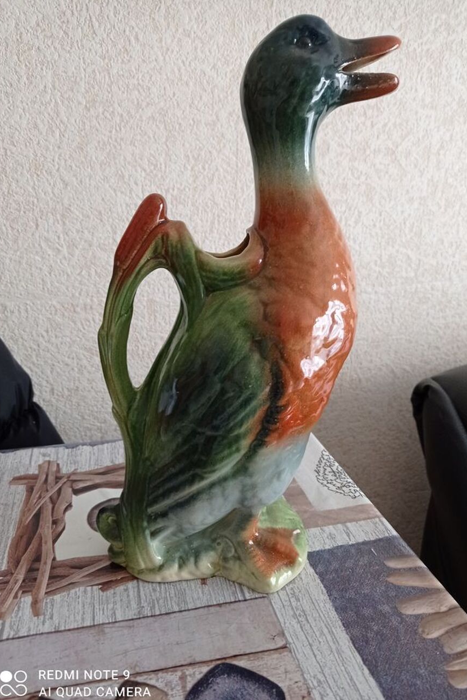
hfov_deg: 43.6
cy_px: 359
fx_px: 584
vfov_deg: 61.9
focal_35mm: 30
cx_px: 247
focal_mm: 4.74
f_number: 1.79
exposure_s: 1/50
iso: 108
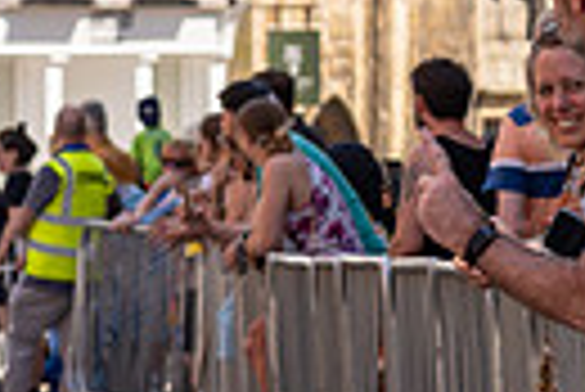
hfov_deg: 4.2
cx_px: -824
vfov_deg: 2.8
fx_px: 7874
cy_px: 110
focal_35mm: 484
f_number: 4
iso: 100
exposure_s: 1/400
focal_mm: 75
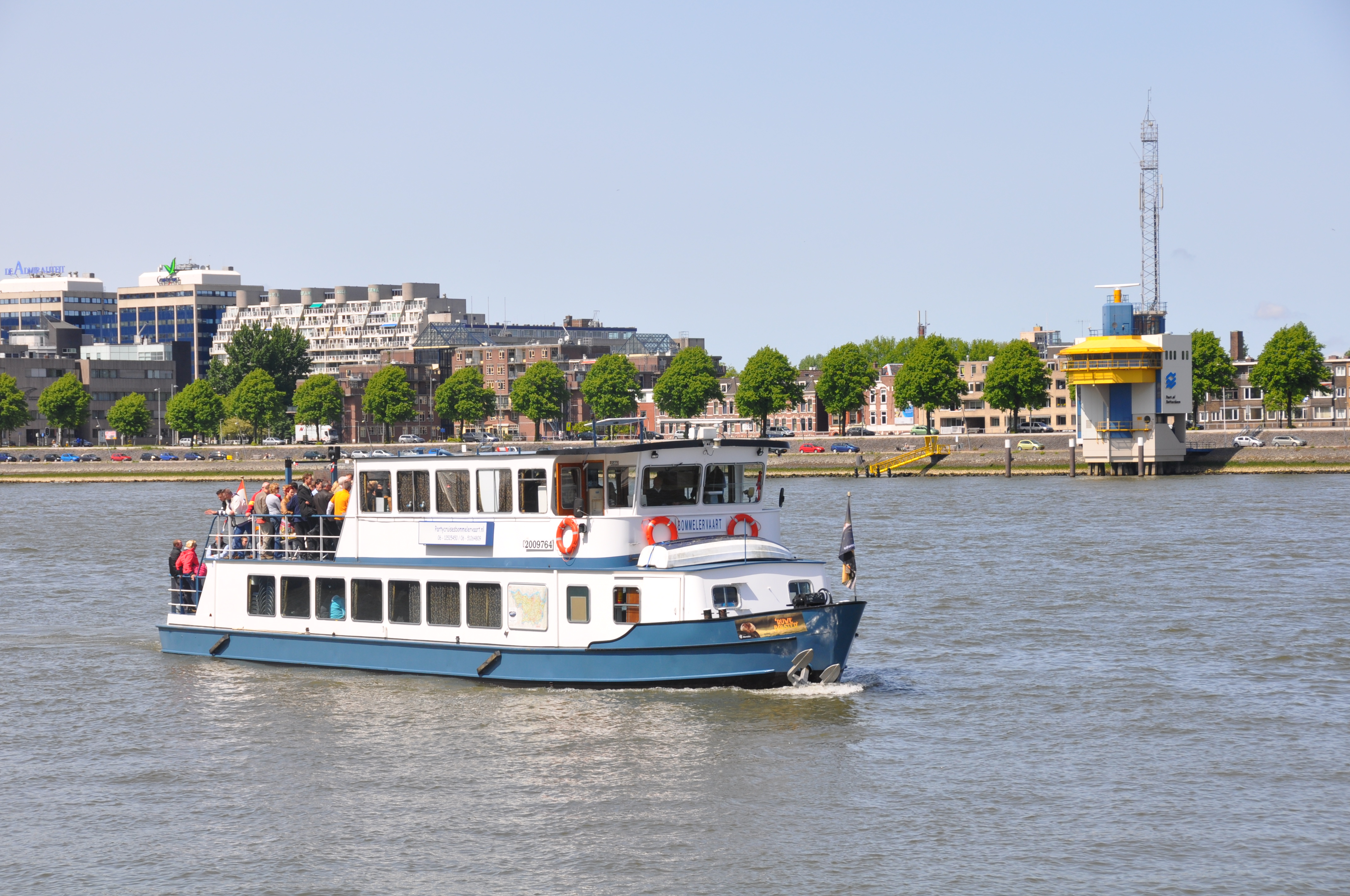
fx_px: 3652
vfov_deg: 14.0
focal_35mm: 98
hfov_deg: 20.9
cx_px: 675
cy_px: 448
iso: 200
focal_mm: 65
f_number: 10
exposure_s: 1/400
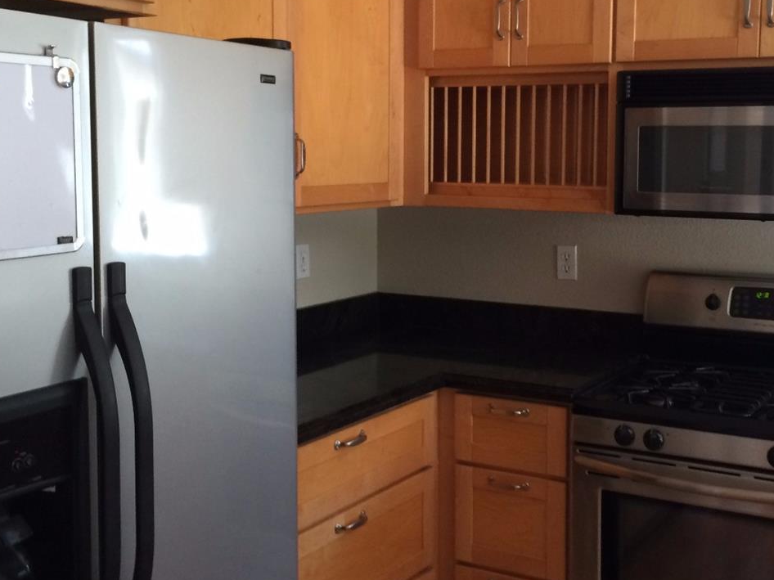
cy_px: 239
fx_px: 1028
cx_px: 458
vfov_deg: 31.4
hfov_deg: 41.1
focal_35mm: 46
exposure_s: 1/30
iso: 125
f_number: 2.2
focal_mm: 4.15
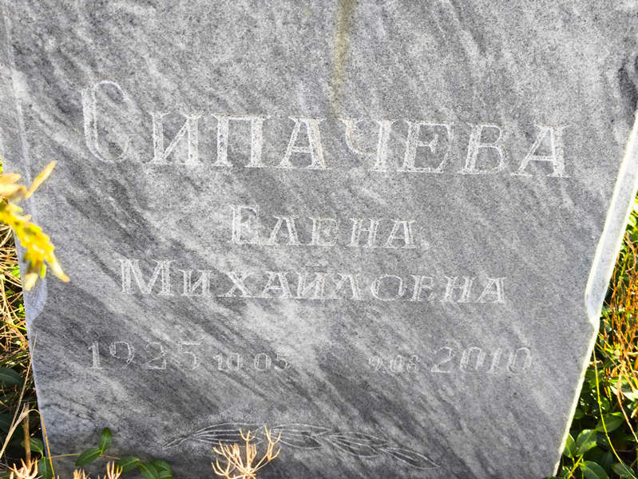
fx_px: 922
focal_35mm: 50
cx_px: 319
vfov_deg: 29.1
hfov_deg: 38.2
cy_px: 240
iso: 50
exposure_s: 1/151
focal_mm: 4.71
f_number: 1.7
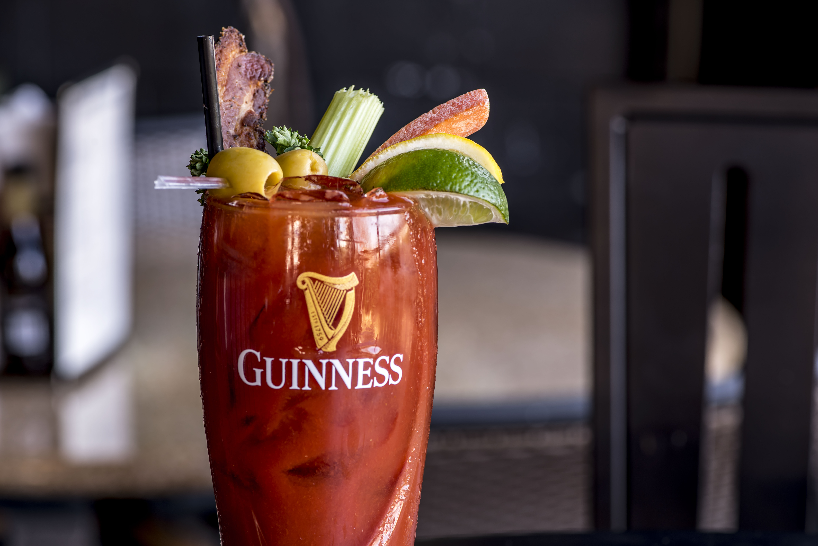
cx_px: 409
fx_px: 2386
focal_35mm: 105
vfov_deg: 13.1
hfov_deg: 19.5
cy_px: 273
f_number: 10
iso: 64
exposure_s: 1/4
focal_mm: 105
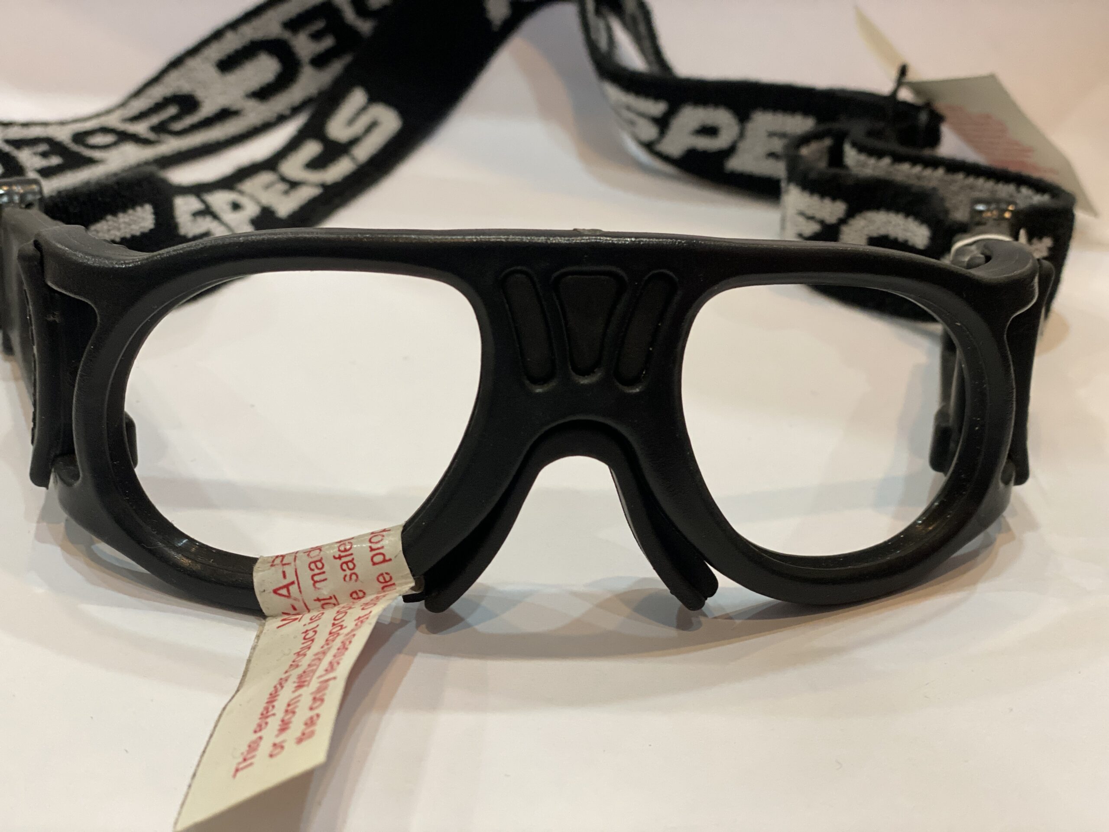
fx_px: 1666
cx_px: 554
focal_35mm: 52
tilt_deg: -29.2
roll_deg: -3.6
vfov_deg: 28.0
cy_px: 416
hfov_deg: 36.8
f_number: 2
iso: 250
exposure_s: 1/100
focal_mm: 6
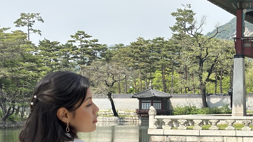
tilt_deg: -1.9
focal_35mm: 107
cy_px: 124
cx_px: 189
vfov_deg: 11.3
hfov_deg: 19.8
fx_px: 718
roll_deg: -1.5
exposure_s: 1/4785
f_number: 1.78
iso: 80
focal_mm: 6.86
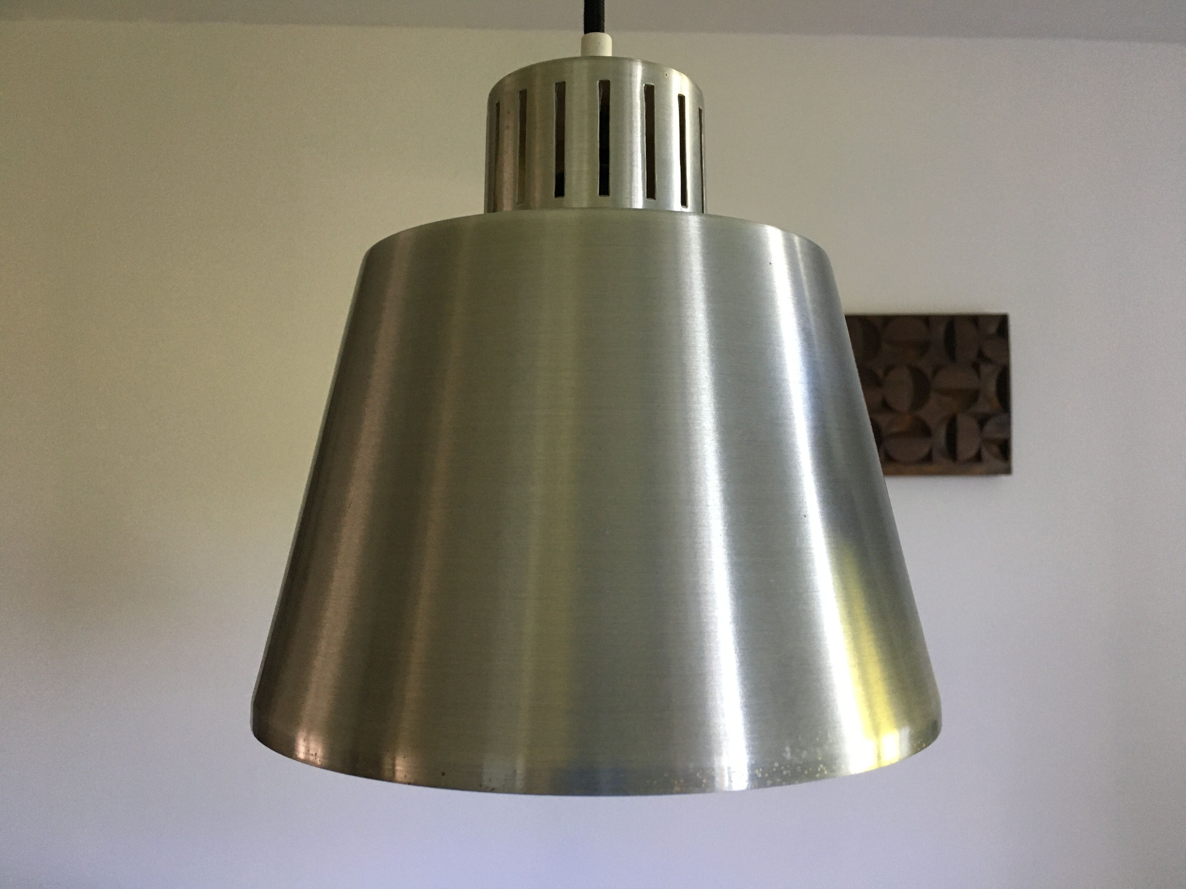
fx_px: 994
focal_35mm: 29
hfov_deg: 61.7
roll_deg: -0.1
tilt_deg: +2.8
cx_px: 593
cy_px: 444
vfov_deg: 48.2
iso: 160
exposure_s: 1/33
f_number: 2.2
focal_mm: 4.15
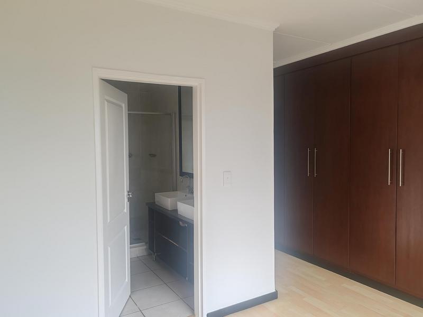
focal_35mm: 27
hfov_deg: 65.3
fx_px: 330
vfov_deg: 51.4
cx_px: 212
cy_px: 158
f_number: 1.9
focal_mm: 6.12
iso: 100
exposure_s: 1/100
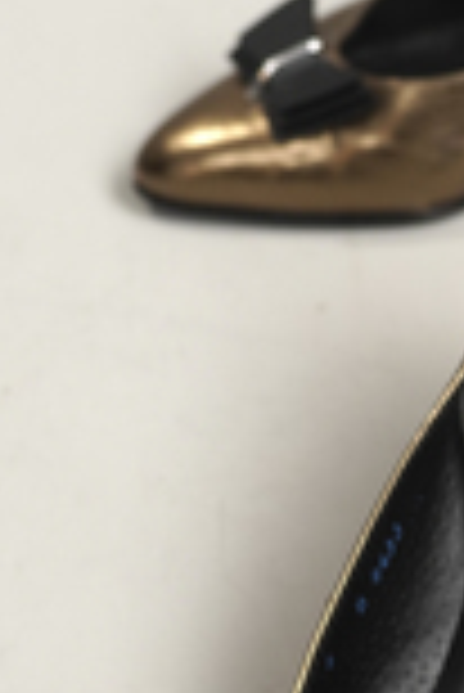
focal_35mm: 121
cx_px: 489
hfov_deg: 11.2
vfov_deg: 16.9
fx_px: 2334
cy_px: 470
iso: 400
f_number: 4
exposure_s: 1/100
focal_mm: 32
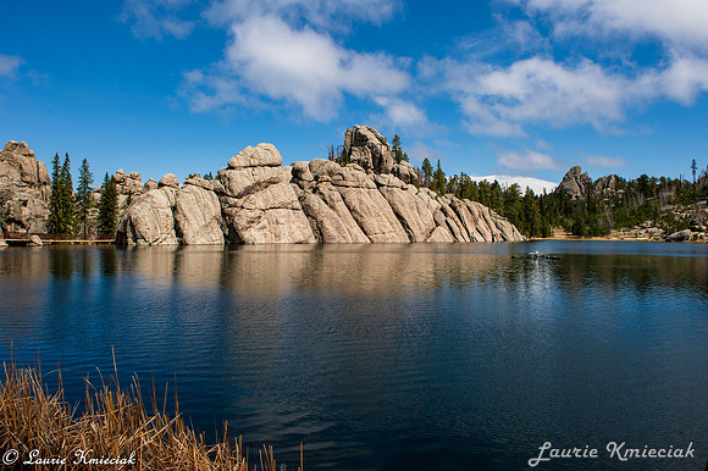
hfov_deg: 73.8
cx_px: 354
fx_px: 472
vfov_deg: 53.1
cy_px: 236
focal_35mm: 24
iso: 180
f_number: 11
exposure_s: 1/400
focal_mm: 24
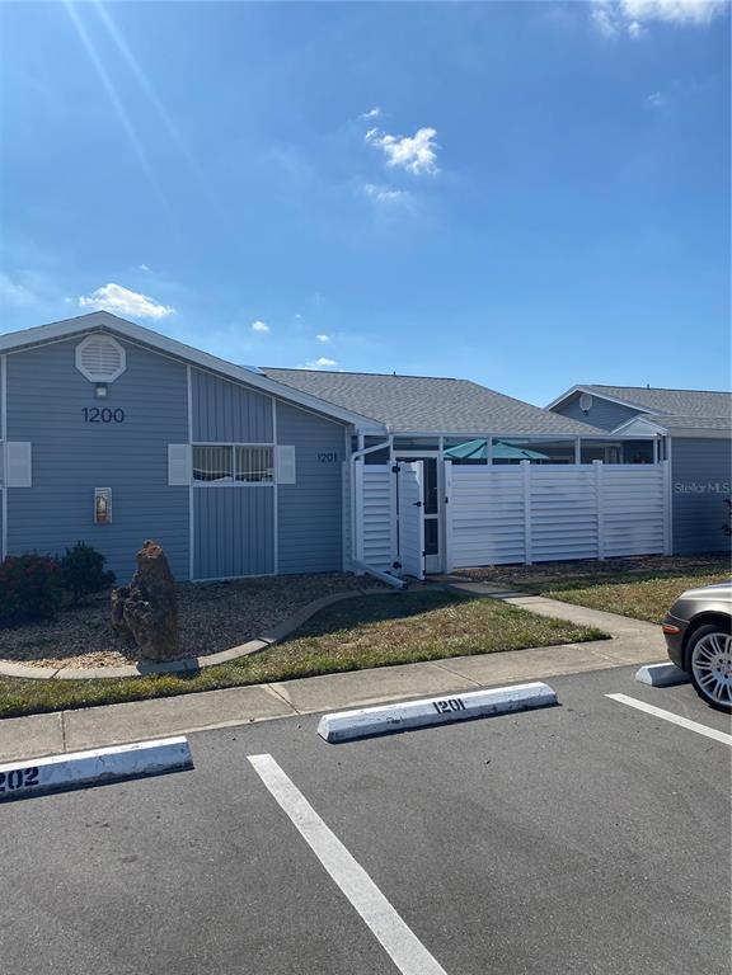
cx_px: 366
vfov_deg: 67.3
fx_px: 733
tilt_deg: +1.1
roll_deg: +1.4
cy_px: 488
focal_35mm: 26
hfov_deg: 53.1
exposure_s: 1/5236
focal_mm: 4.25
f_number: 1.8
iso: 32
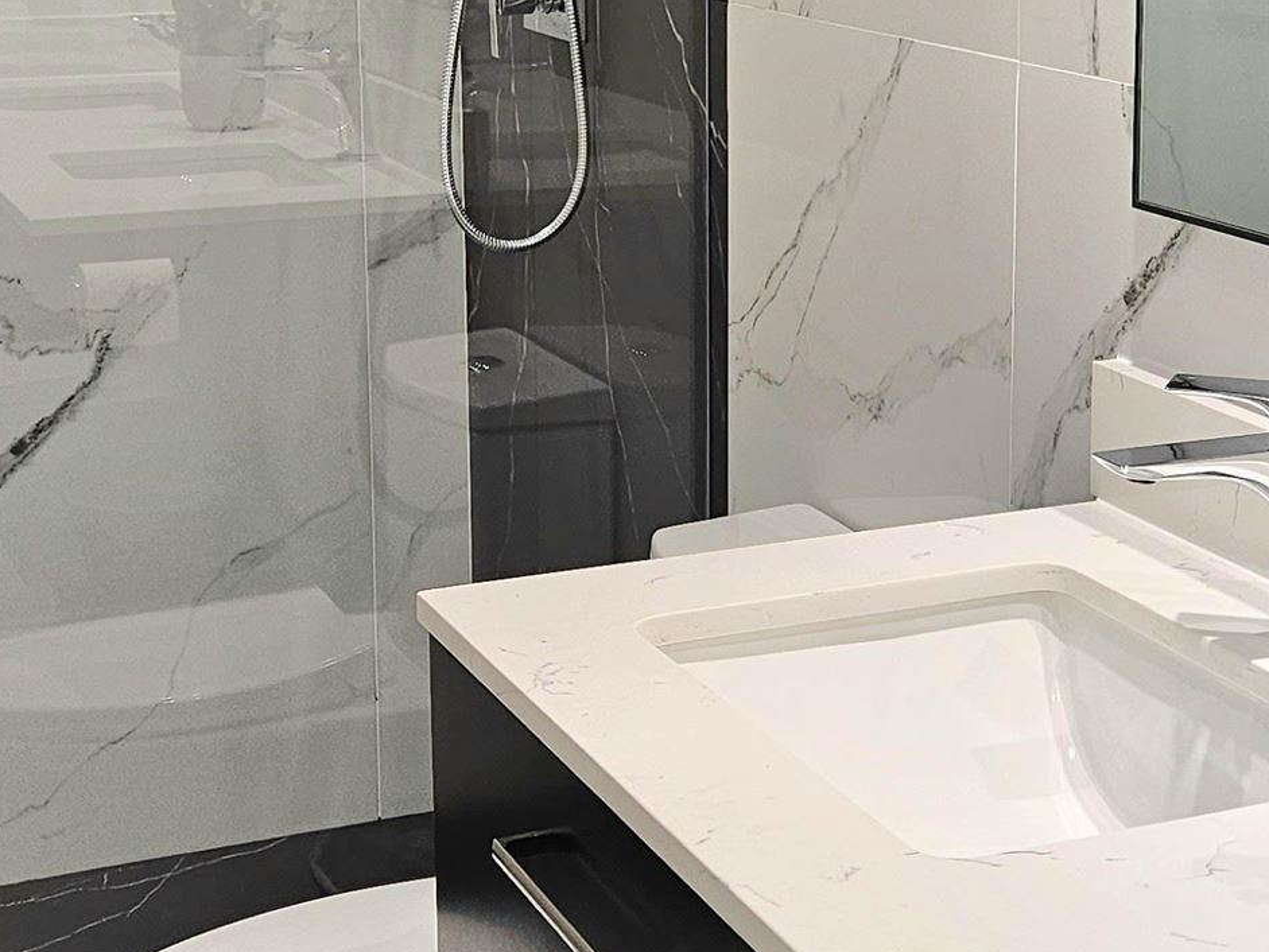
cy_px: 277
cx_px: 903
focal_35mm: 75
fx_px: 2750
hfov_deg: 25.8
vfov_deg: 19.6
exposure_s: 1/120
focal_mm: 5.4
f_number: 1.8
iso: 125
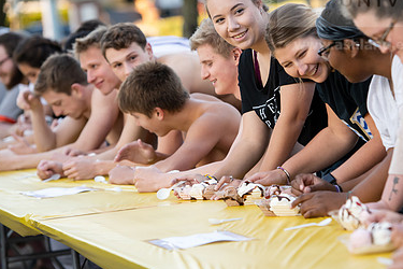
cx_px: 245
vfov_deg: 6.6
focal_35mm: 209
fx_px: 2339
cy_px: 67
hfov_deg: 9.8
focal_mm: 135
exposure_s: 1/400
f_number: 4
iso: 800
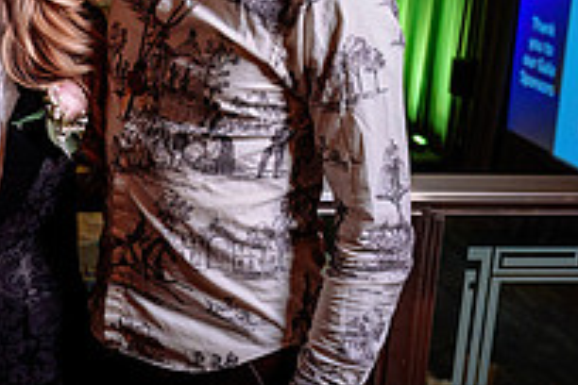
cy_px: 90
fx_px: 1188
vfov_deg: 18.3
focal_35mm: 74
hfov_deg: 26.0
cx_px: 6
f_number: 4
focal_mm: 24
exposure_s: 1/80
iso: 800
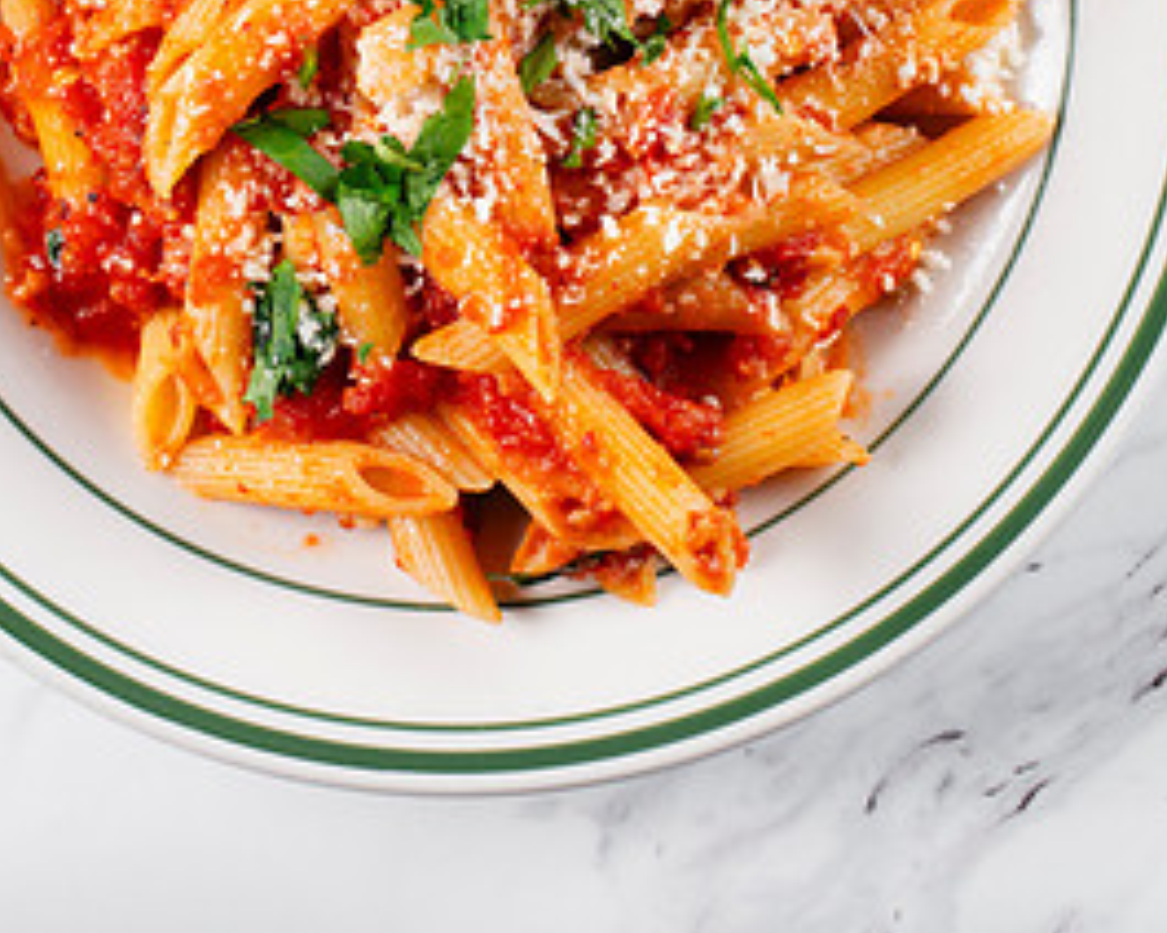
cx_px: 380
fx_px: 4455
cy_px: -8
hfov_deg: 14.9
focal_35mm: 129
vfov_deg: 11.8
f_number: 11
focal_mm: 50
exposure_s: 1/250
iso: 200
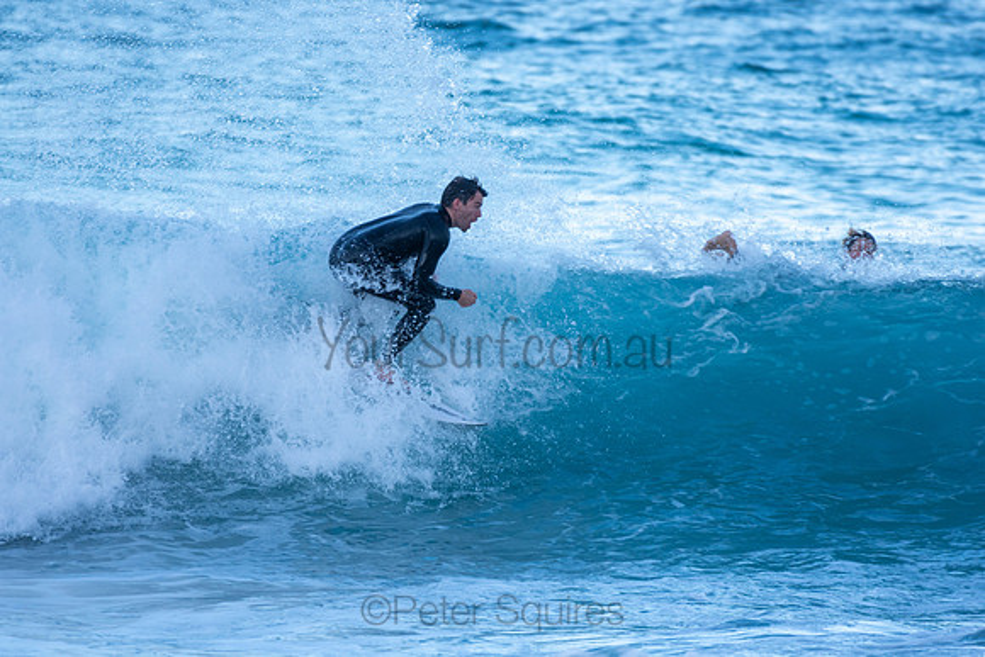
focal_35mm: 750
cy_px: 328
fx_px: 20525
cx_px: 492
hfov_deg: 2.7
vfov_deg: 1.8
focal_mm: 500
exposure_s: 1/640
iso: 220
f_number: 5.6
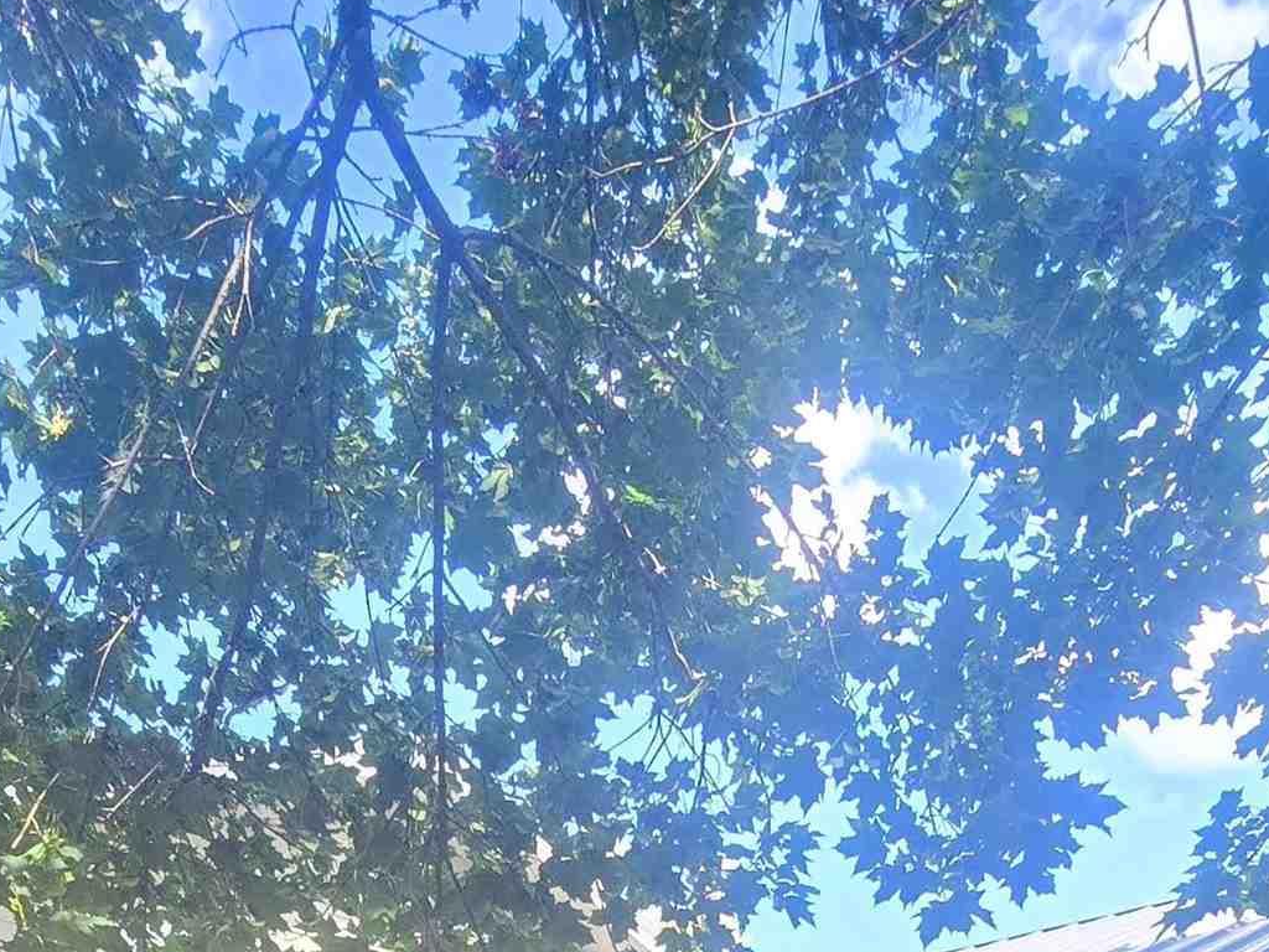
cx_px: 642
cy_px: 1408
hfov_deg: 47.9
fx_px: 1430
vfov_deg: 26.9
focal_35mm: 39
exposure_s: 1/351
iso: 50
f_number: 2.2
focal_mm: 2.2
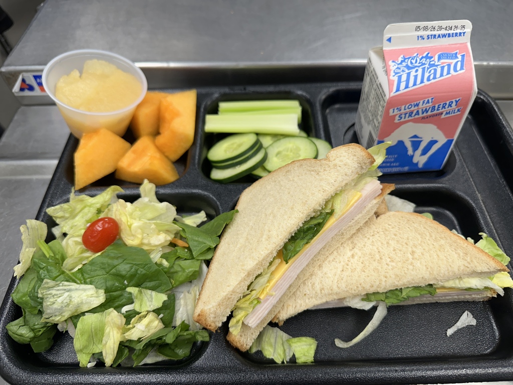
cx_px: 256
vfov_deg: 56.8
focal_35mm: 24
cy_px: 192
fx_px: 356
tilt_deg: -53.4
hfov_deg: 71.6
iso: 100
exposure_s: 1/120
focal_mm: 6.86
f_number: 1.78
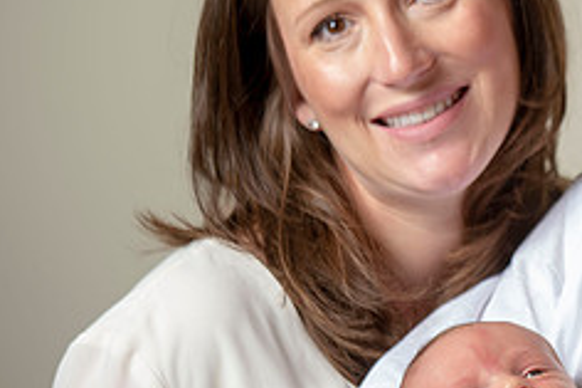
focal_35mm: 320
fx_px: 5170
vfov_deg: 4.3
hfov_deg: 6.4
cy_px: 213
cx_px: 629
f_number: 2.8
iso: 80
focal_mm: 130
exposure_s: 1/200
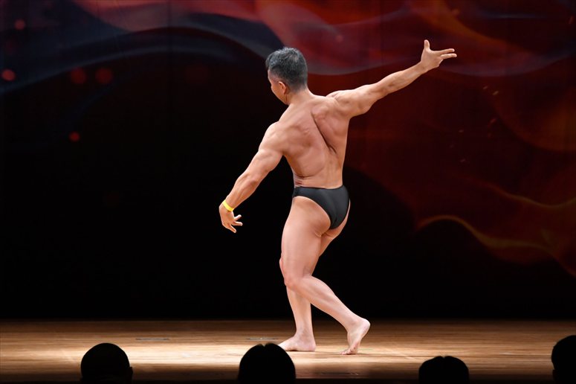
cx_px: 288
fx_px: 4078
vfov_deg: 5.4
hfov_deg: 8.1
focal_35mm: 255
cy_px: 192
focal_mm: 170
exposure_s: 1/400
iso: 4000
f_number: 5.6
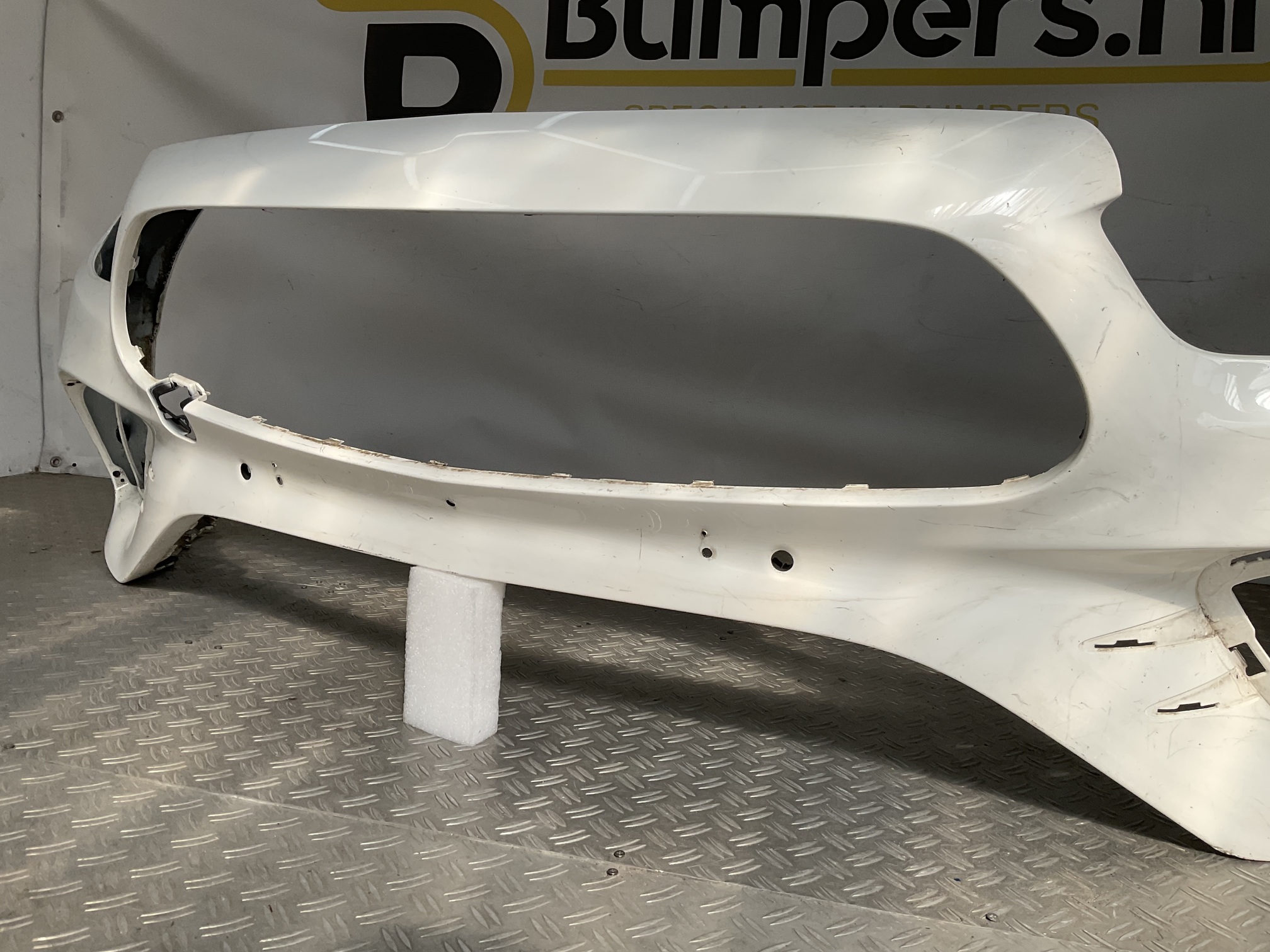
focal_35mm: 29
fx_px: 1064
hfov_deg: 61.7
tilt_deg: -10.3
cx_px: 635
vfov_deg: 48.2
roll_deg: -4.8
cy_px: 476
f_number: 1.8
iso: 16
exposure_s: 1/1675
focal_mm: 3
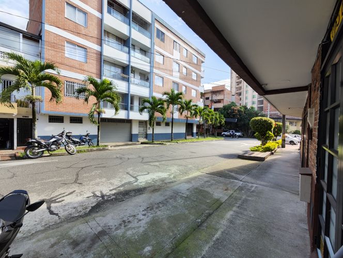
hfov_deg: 102.0
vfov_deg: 85.8
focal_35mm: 14
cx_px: 172
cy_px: 129
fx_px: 139
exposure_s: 1/120
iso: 50
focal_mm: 2.16
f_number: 2.2
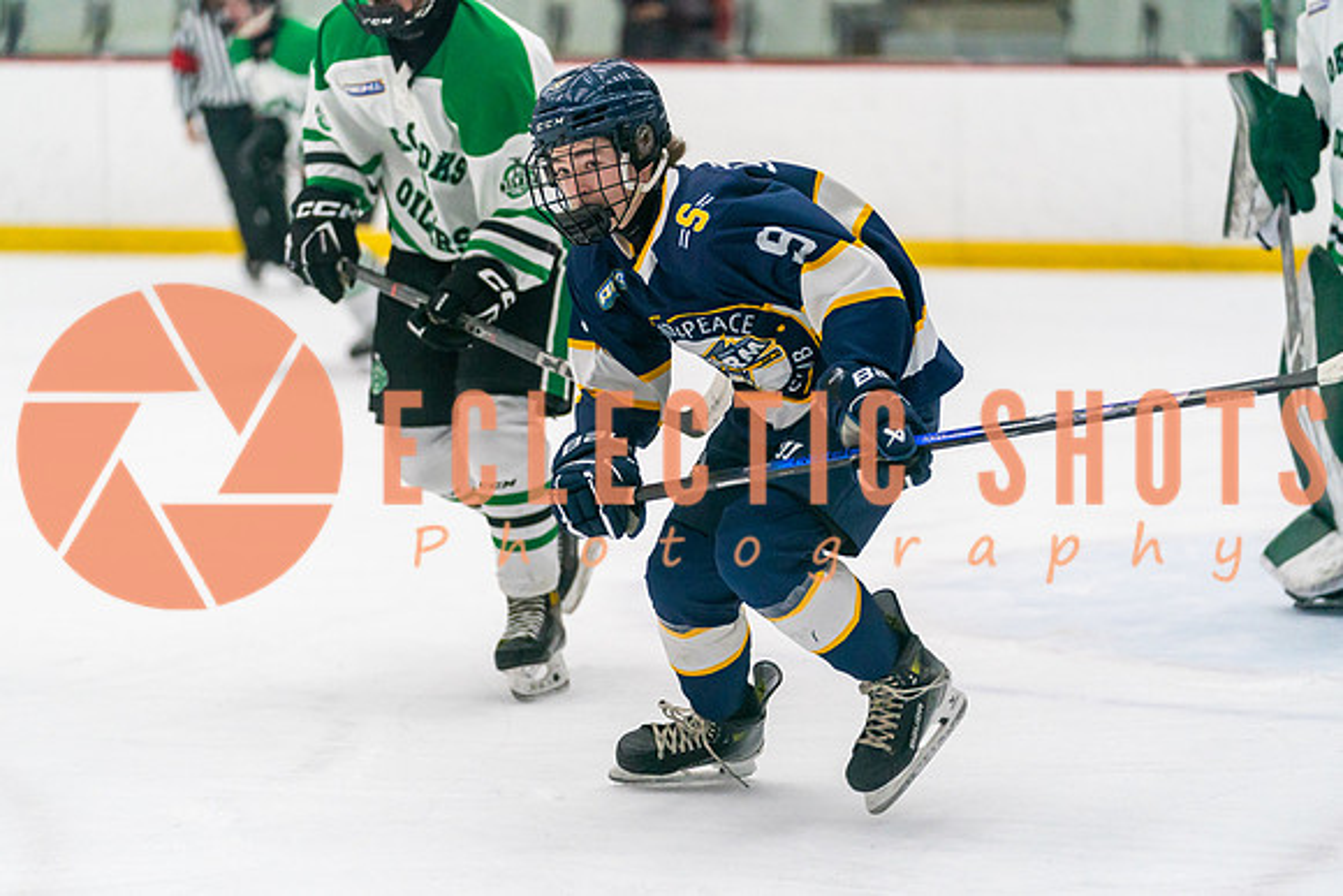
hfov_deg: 14.5
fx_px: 5278
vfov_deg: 9.7
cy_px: 484
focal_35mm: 141
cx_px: 672
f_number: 2.8
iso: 3200
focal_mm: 131
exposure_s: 1/1250
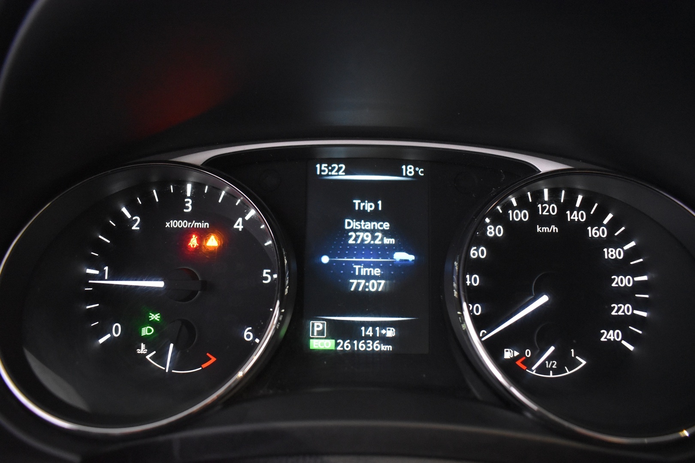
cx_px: 348
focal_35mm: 27
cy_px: 232
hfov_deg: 67.4
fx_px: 521
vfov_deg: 47.9
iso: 3200
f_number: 3.5
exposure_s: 1/20
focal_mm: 18
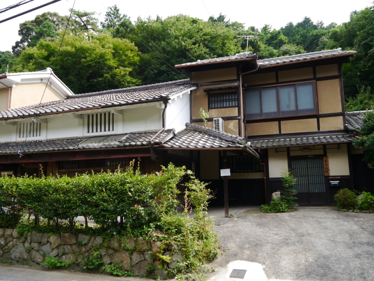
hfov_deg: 63.4
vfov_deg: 49.7
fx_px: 303
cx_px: 187
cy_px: 140
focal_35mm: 28
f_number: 5
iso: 160
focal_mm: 14
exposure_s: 1/200
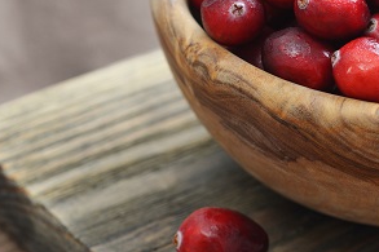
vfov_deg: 8.4
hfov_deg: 12.4
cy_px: 114
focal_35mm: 164
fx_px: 1726
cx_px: 335
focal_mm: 60
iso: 160
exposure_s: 1/160
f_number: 6.3
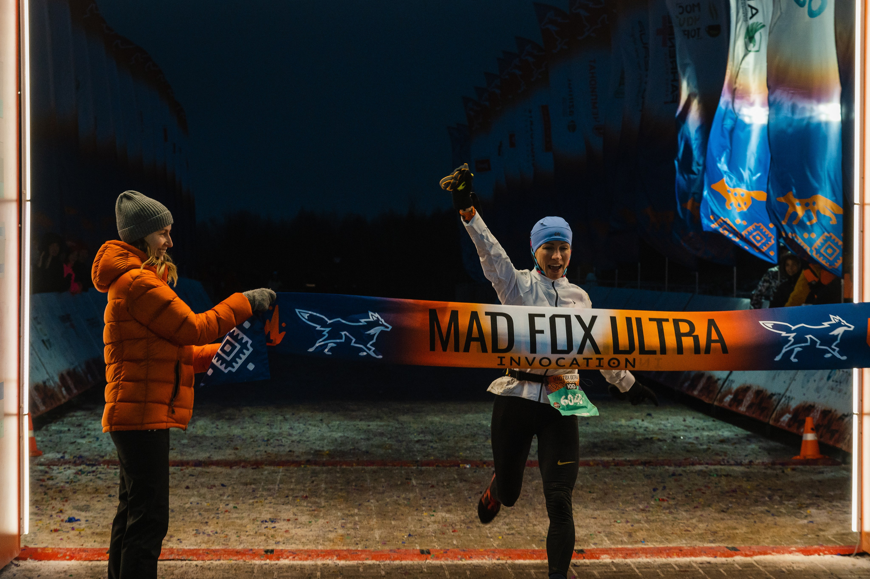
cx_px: 441
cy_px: 290
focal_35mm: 87
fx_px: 2105
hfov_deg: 23.4
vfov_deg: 15.7
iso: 3200
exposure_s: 1/320
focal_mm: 85
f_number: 7.1
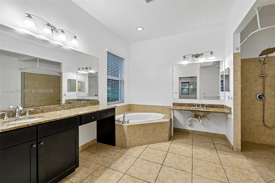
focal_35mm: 15
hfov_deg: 100.4
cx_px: 138
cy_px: 92
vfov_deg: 77.3
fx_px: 115
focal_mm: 15
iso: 200
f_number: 8
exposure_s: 1/15
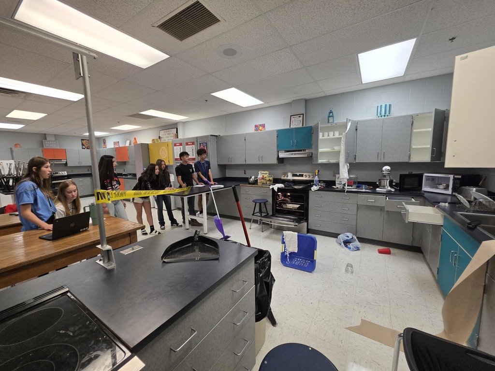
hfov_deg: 106.2
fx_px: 186
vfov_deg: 89.9
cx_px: 248
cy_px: 186
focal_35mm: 13
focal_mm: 2.2
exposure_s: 1/120
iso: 80
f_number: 1.9
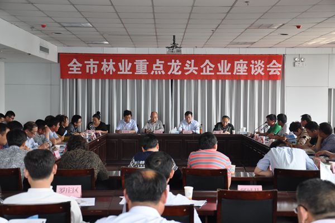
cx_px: 168
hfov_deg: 35.1
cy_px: 112
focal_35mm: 57
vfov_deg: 23.7
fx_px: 530
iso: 400
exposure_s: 1/30
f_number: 4.5
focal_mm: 38
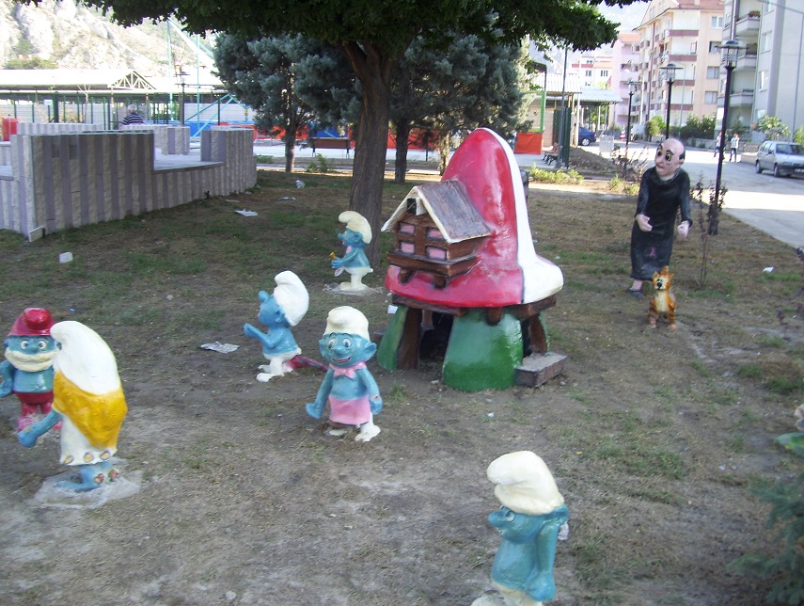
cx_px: 402
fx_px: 837
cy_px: 303
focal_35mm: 36
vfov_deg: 39.8
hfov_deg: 51.3
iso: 80
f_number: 2.7
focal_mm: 6
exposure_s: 1/160
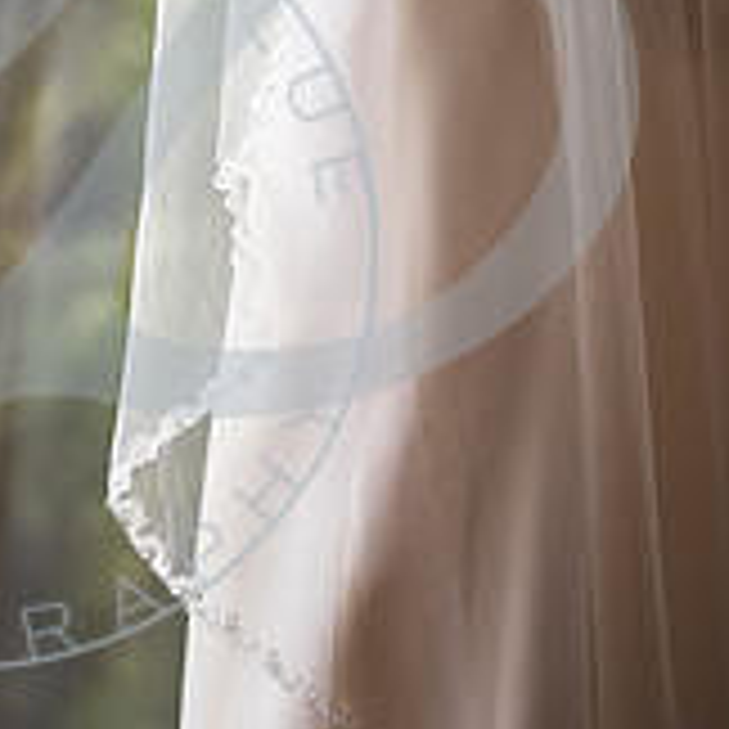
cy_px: -90
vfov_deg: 10.5
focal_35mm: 165
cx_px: 162
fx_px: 3931
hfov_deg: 10.6
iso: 100
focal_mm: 70
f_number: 2.8
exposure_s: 1/200
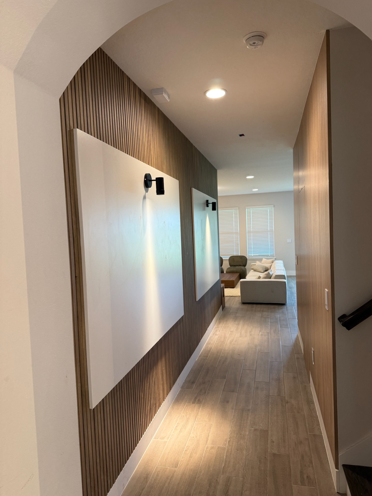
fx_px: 344
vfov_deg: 71.6
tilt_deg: -2.2
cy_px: 248
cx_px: 186
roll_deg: +0.9
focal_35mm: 24
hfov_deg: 56.8
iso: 160
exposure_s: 1/60
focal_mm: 6.76
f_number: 1.78
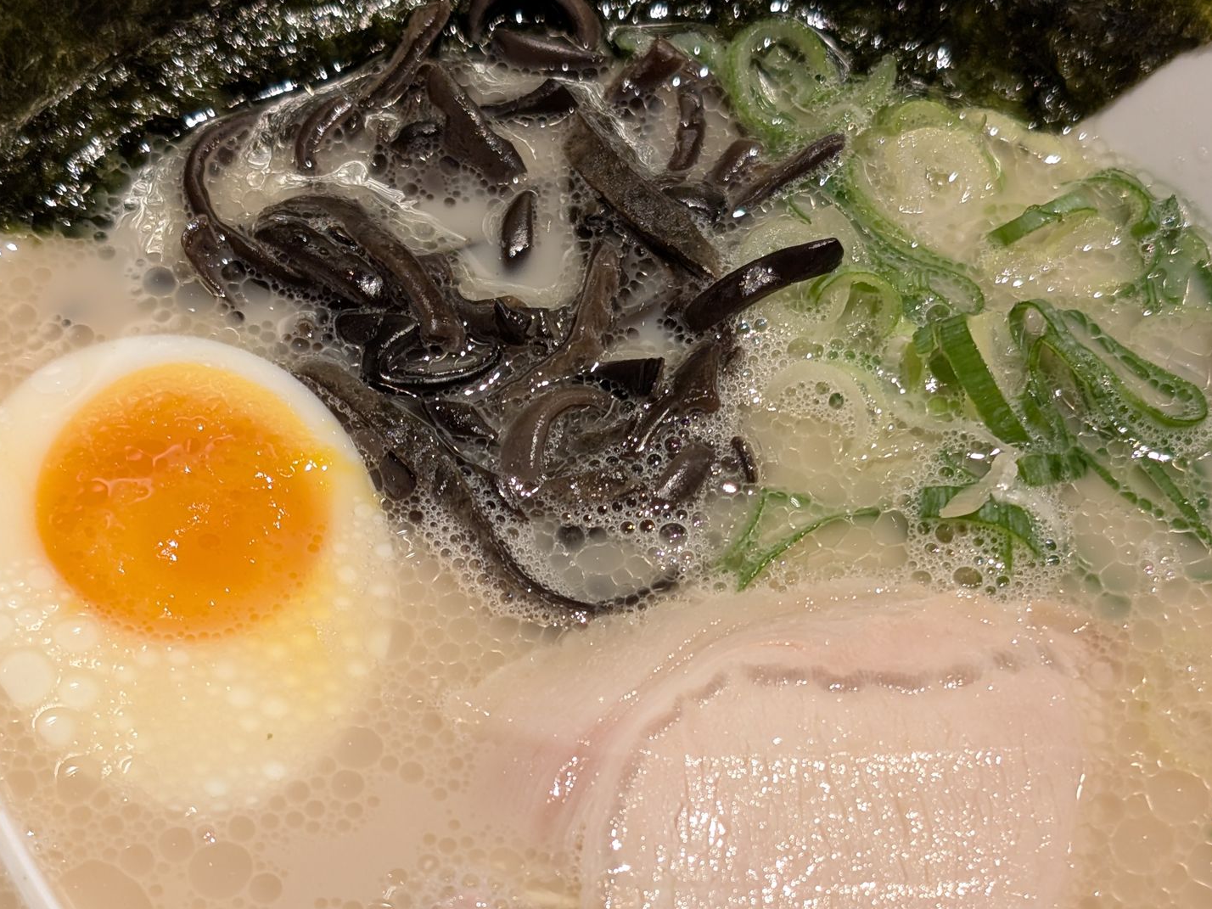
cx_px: 602
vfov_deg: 22.1
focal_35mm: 66
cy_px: 679
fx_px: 2311
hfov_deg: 29.4
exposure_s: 1/50
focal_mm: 6.9
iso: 38
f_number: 1.68
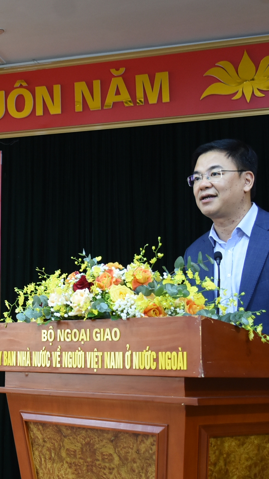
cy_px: 253
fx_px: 888
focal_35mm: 70
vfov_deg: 30.1
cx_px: -42
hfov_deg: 16.6
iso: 720
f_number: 3.8
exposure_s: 1/40
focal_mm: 26
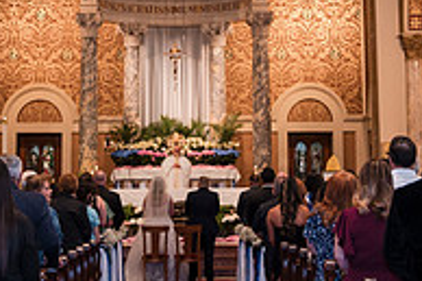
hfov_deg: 17.8
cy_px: -78
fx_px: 1347
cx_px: 185
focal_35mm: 115
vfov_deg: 11.6
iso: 800
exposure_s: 1/60
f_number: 2.8
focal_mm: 38
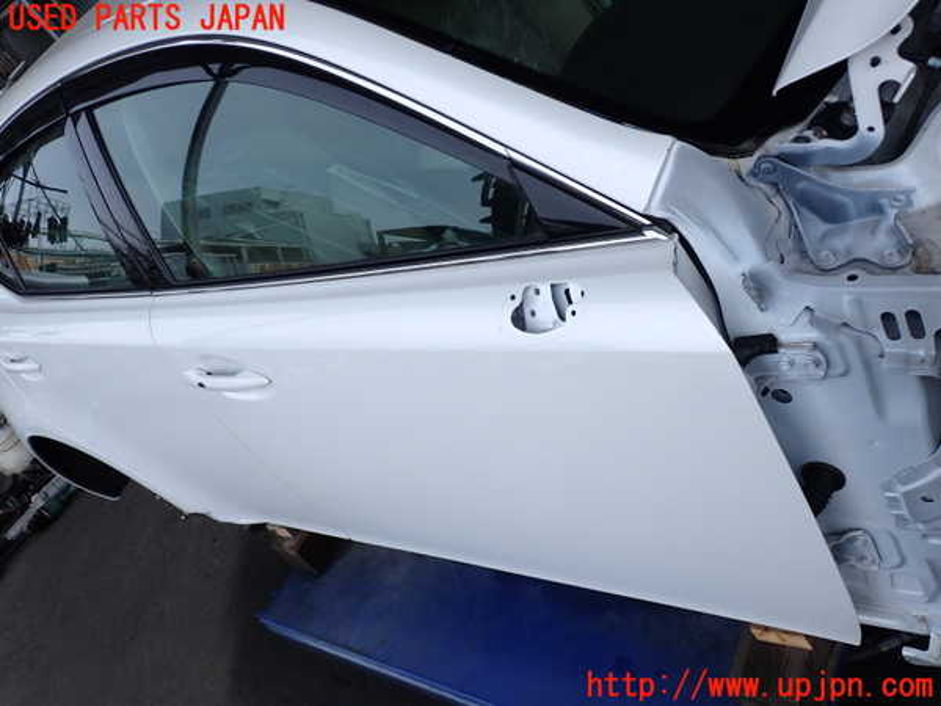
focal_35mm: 30
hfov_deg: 60.0
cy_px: 353
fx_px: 816
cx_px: 470
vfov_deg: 46.8
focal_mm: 5.4
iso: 100
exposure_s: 1/800
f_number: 3.2
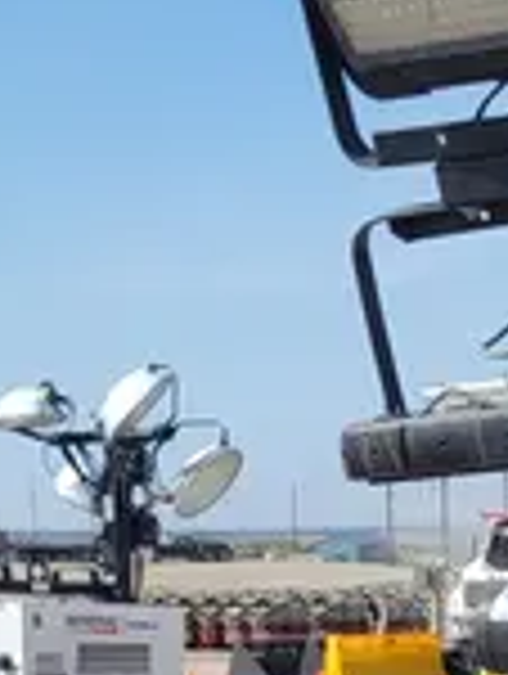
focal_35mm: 127
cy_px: 1168
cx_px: 391
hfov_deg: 11.7
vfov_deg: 14.0
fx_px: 2478
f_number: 1.8
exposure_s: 1/2417
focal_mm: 5.4
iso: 40
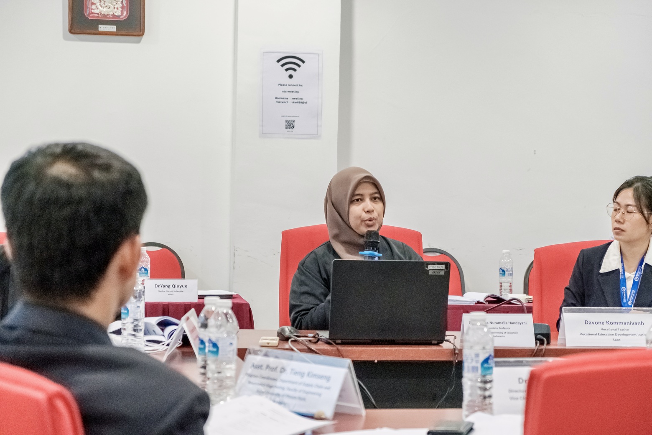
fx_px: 1503
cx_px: 326
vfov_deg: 16.5
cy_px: 218
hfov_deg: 24.5
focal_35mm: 83
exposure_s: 1/125
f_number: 4
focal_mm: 55
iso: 5000
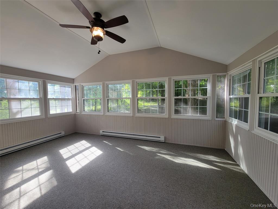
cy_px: 104
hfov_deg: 106.2
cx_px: 139
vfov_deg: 89.9
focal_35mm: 13
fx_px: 104
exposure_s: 1/120
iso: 80
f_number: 2.2
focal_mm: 2.2
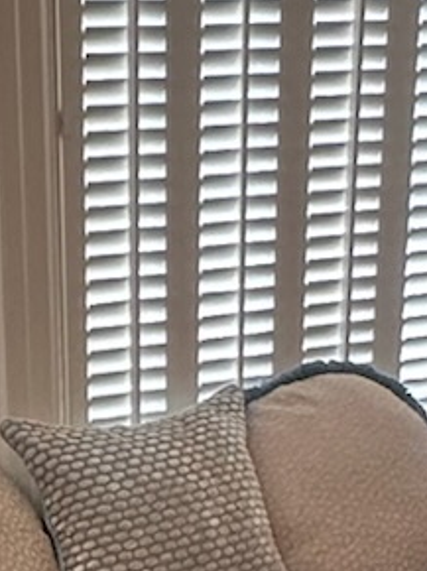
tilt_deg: -20.3
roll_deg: +2.1
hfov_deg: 14.6
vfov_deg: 18.3
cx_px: -33
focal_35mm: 99
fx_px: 1631
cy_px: 768
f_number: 2.2
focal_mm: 2.22
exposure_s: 1/99
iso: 200
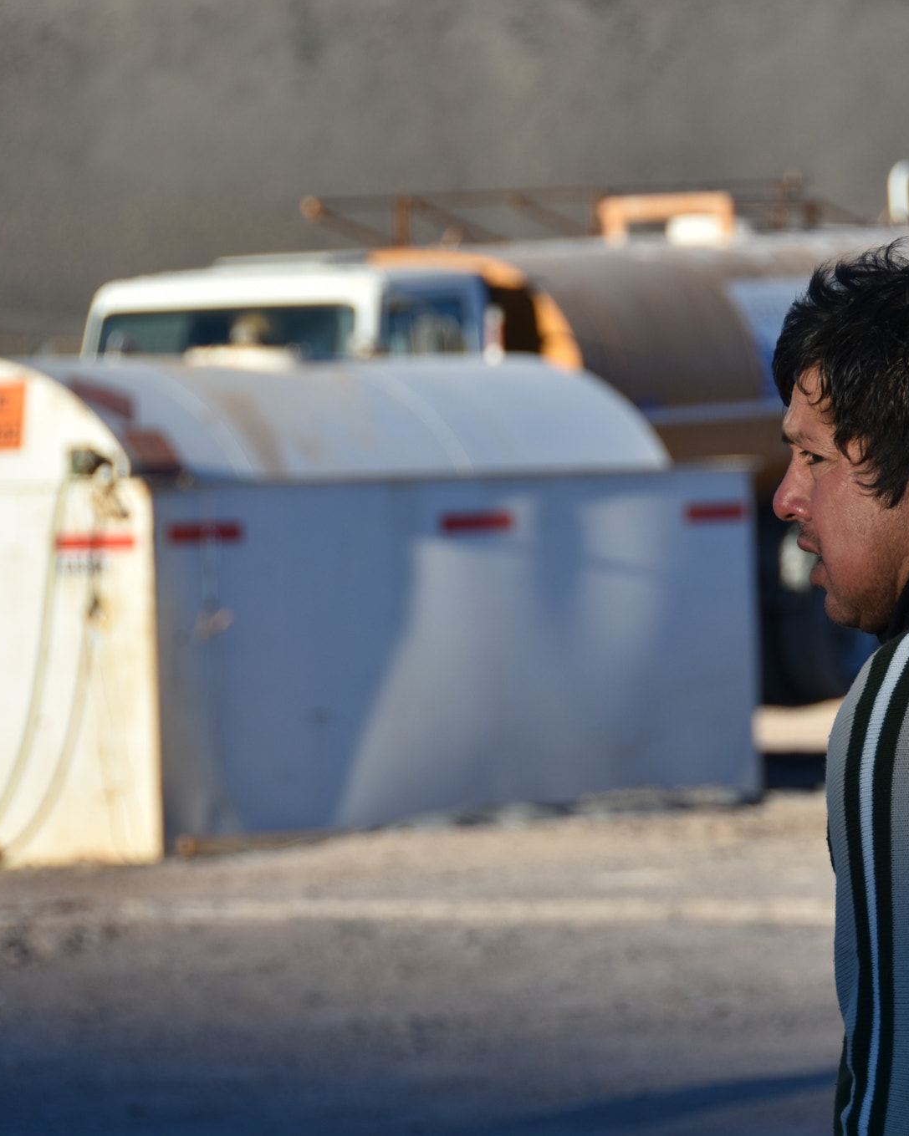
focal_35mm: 223
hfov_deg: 6.9
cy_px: 566
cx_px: 649
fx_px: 7490
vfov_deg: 8.7
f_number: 5.3
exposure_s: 1/500
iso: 100
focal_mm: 105
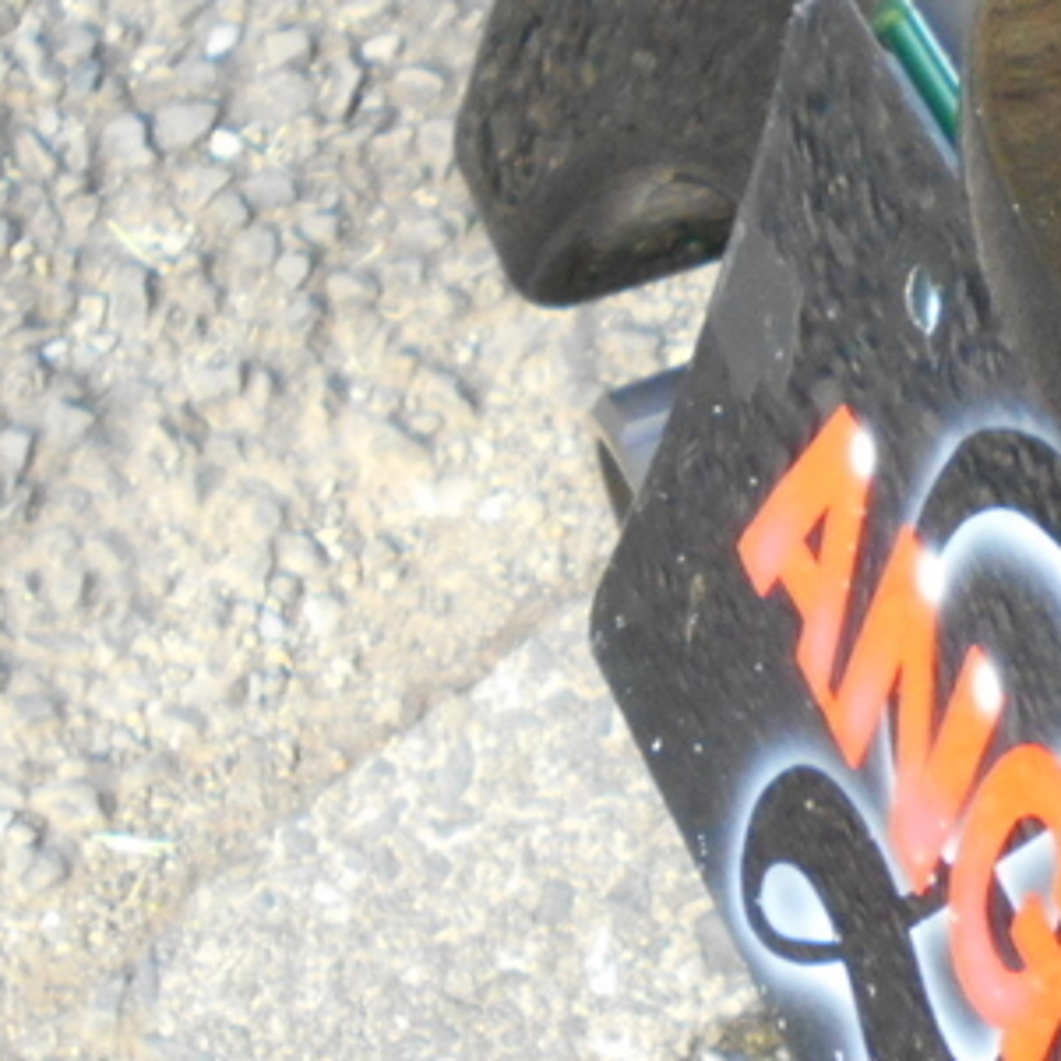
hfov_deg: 13.8
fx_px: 4161
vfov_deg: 14.5
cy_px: 638
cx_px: 1523
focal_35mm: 120
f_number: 3.6
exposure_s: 1/250
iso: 320
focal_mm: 5.8
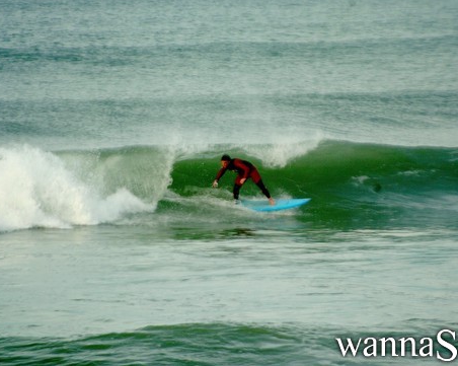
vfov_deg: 3.0
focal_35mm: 513
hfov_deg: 3.8
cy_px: 182
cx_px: 234
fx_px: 6949
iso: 200
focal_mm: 300
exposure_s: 1/160
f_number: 6.3
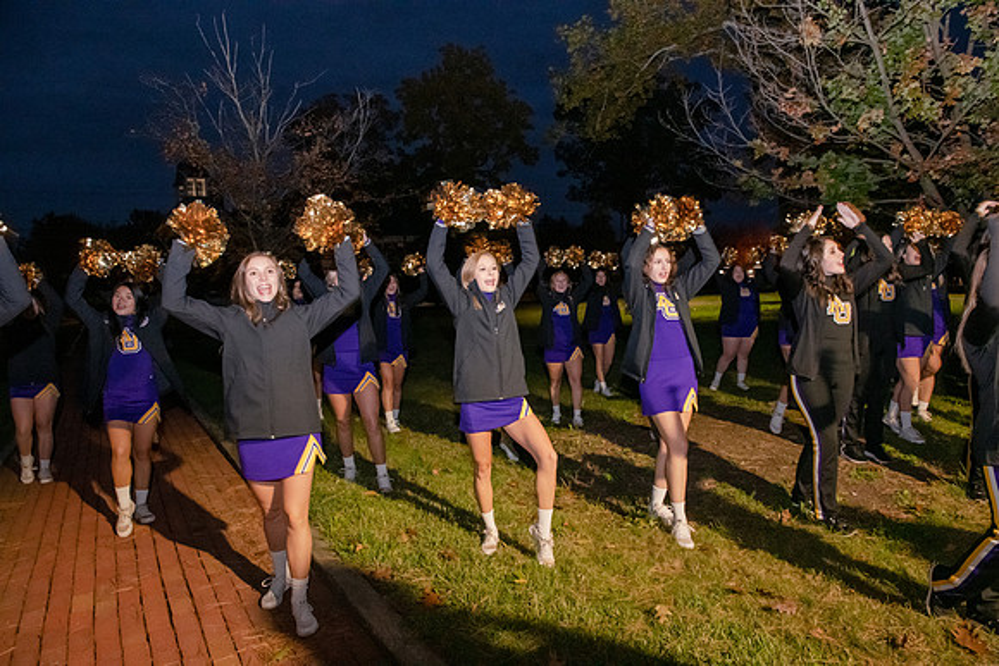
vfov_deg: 53.2
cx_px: 500
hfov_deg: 73.7
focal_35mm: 24
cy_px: 333
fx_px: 666
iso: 6400
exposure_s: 1/40
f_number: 5.6
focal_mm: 24
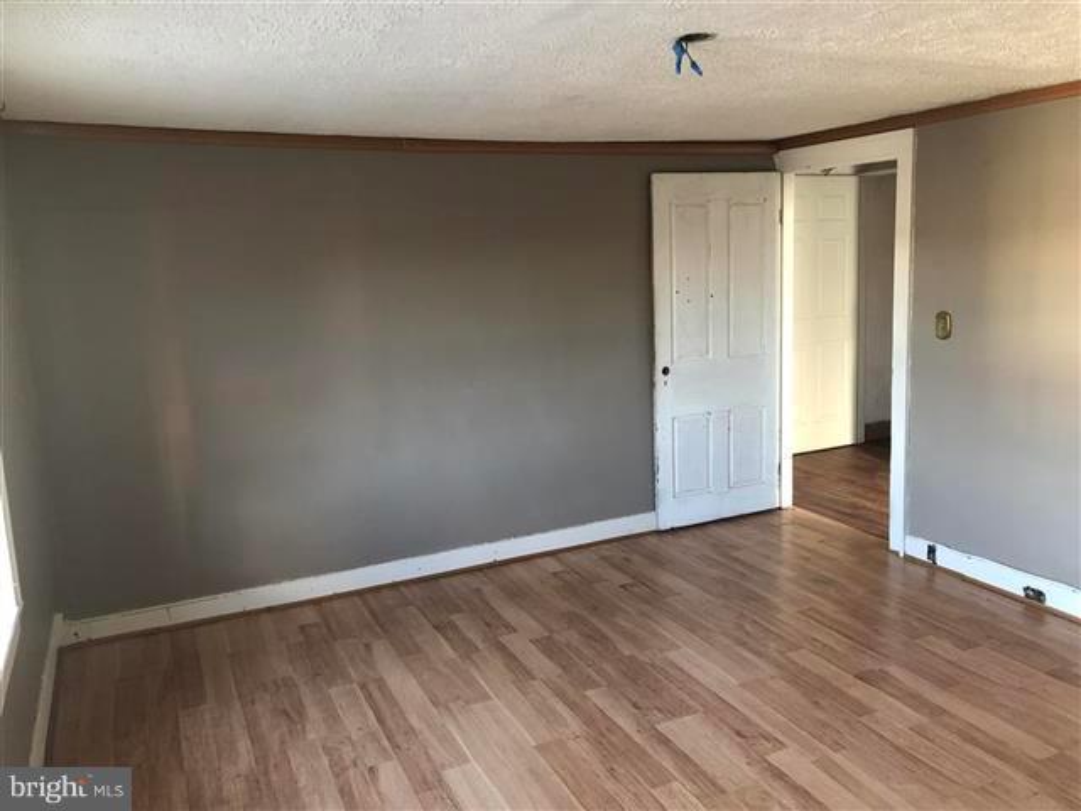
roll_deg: +2.6
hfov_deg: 63.4
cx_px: 540
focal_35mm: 28
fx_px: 874
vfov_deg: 49.7
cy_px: 406
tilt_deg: -9.2
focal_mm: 4
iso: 100
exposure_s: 1/15
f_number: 1.8
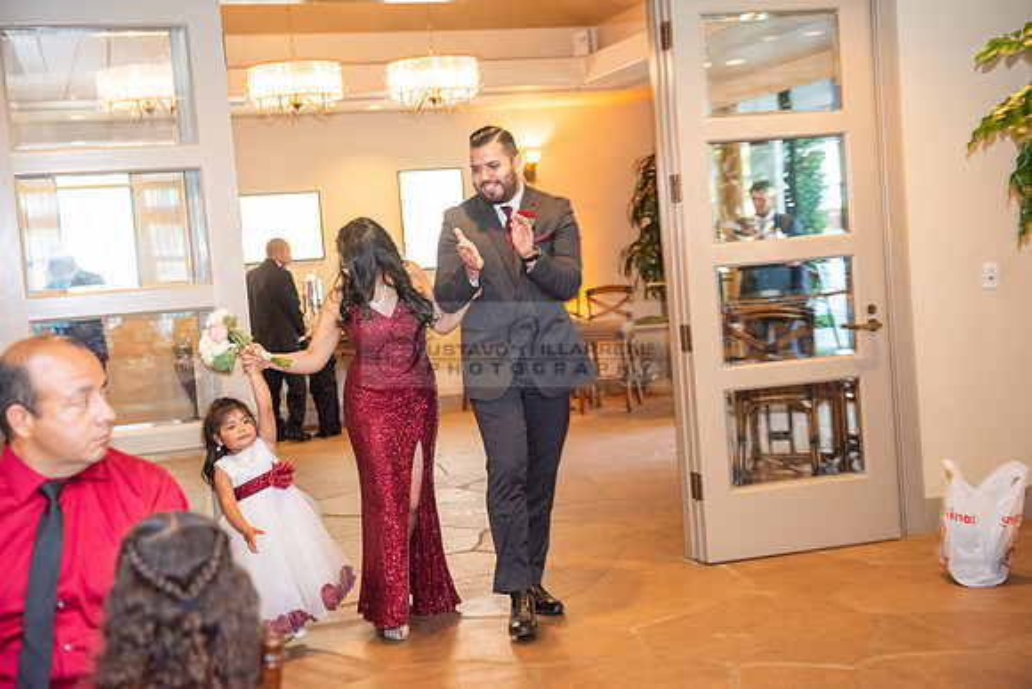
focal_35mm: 56
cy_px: 344
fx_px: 1606
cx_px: 516
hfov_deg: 35.6
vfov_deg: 24.2
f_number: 3.5
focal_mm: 56
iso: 1600
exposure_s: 1/125
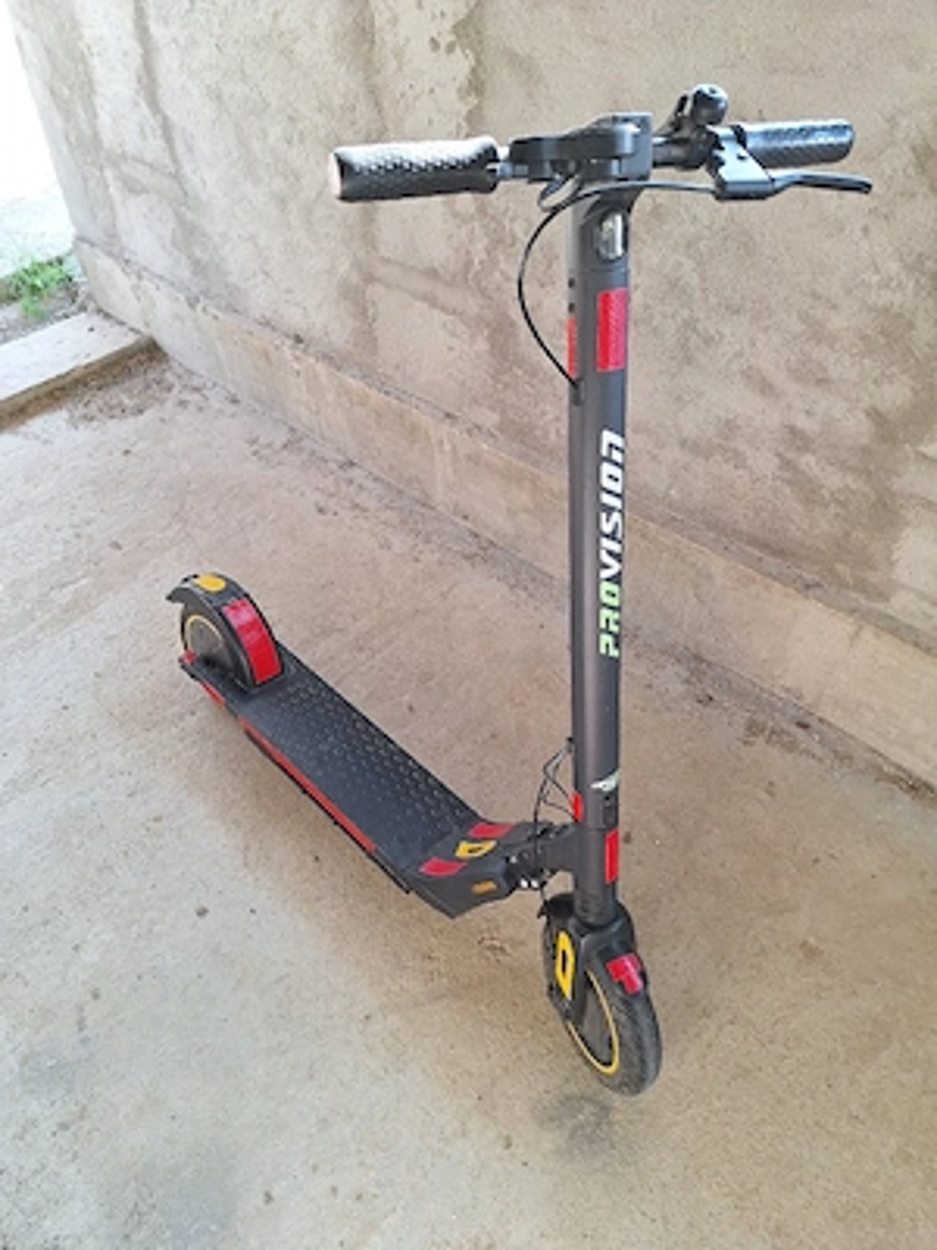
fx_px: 830
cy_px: 625
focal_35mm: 23
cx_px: 468
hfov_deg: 58.9
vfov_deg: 73.9
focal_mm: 5.54
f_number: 1.8
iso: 64
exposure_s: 1/100
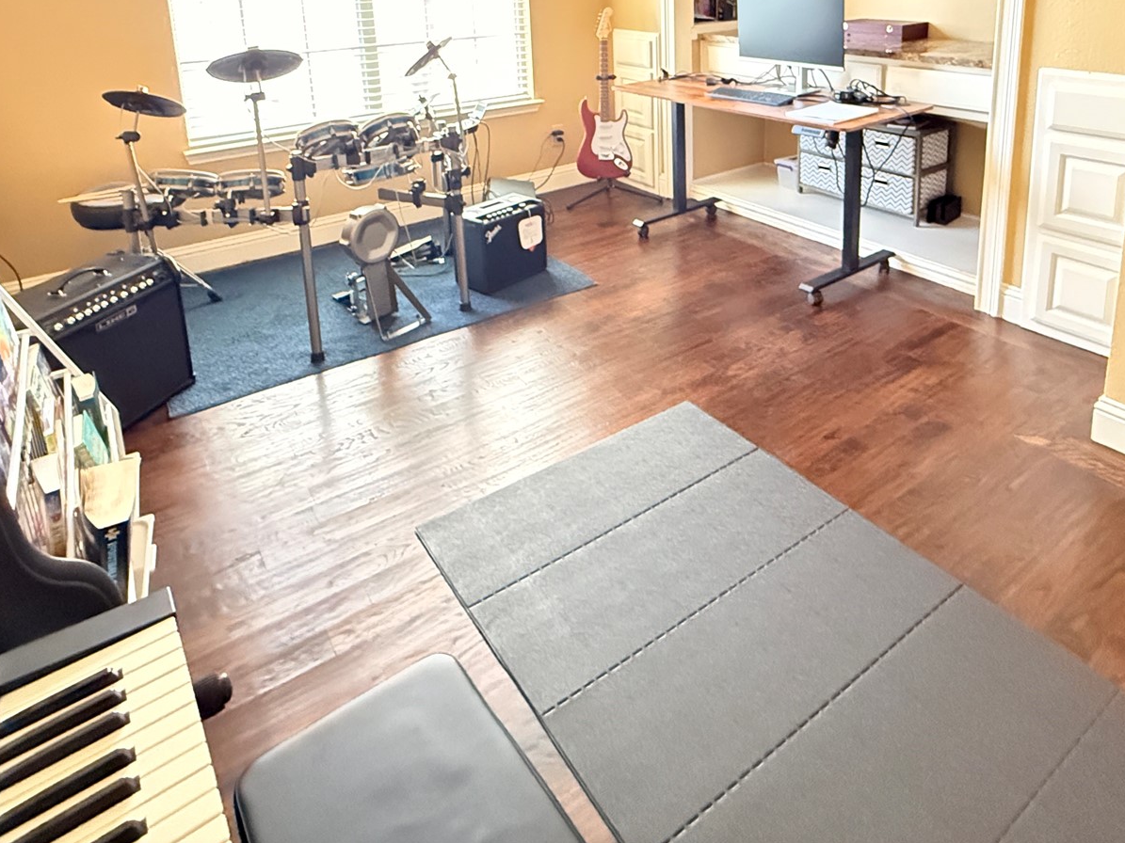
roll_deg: +1.4
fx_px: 780
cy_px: 124
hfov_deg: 71.5
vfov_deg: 51.7
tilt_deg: -12.3
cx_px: 607
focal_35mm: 24
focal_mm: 2.22
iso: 1600
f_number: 2.2
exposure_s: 1/30
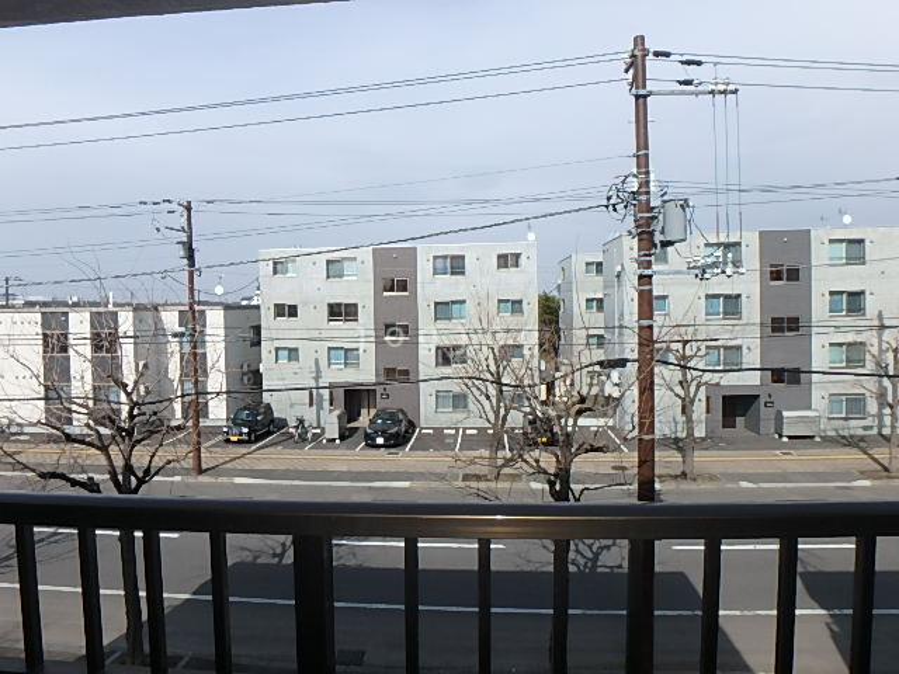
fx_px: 545
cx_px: 450
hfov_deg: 79.0
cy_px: 337
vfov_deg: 63.4
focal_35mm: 21
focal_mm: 3.7
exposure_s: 1/640
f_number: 6
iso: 125
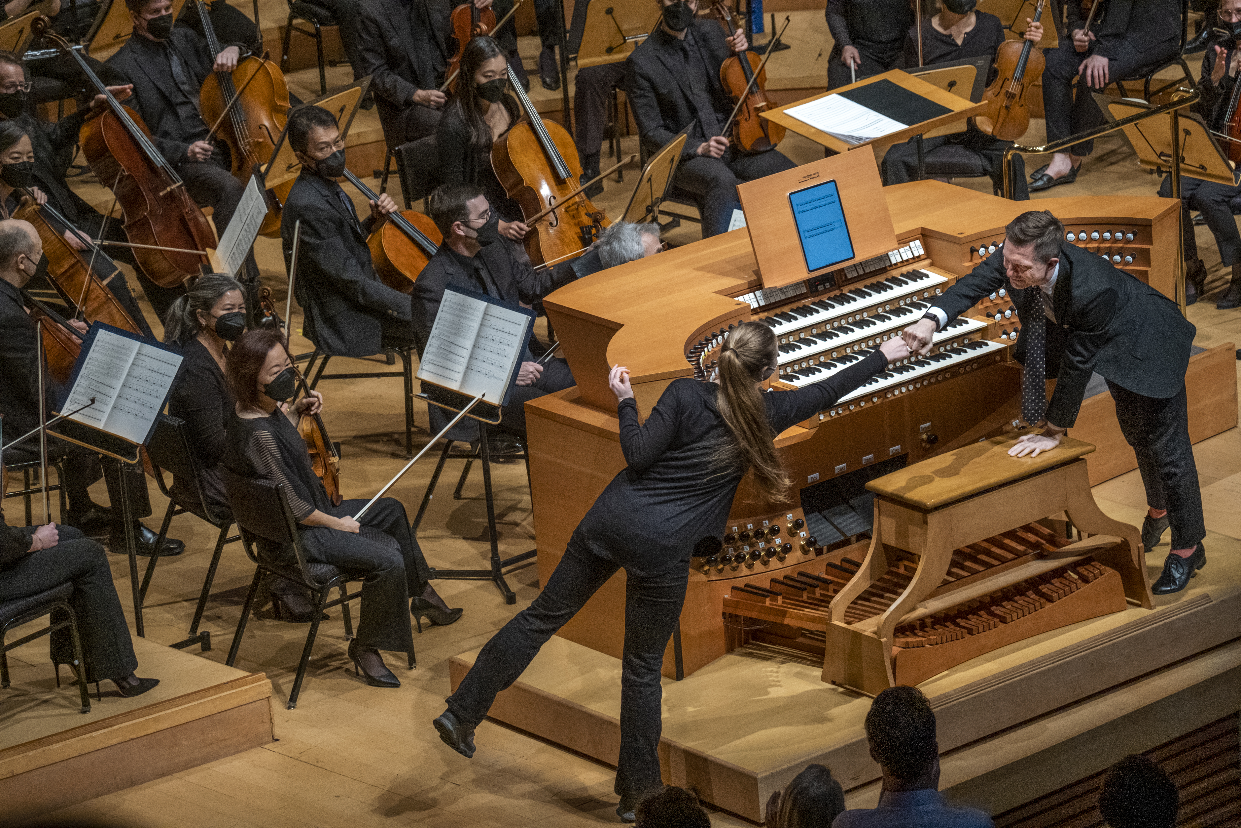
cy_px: 414
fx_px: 5170
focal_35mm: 150
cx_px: 620
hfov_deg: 13.7
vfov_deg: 9.1
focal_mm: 100
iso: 2500
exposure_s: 1/300
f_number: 5.6
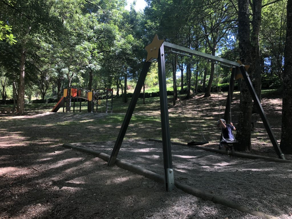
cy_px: 110
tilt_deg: +4.3
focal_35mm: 28
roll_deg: -0.2
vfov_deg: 49.7
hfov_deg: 63.4
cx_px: 146
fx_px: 236
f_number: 1.8
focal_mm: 3.99
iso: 50
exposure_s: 1/120
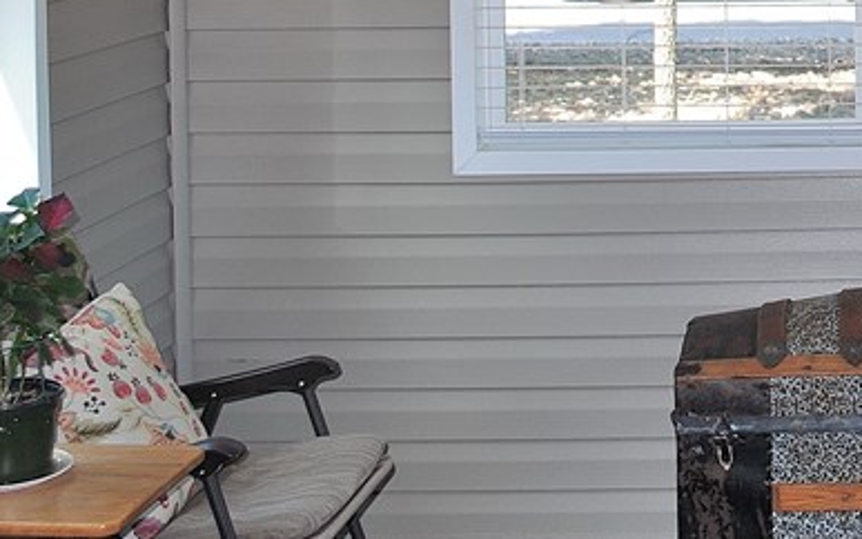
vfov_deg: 16.0
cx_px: 939
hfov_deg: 25.0
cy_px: -178
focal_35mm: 77
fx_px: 1809
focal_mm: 18
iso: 100
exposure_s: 1/60
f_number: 3.5
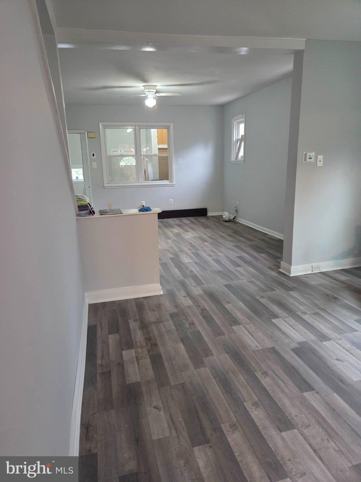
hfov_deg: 58.9
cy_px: 241
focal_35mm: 23
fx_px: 320
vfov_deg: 73.9
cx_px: 180
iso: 1000
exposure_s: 1/120
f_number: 1.8
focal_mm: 5.4
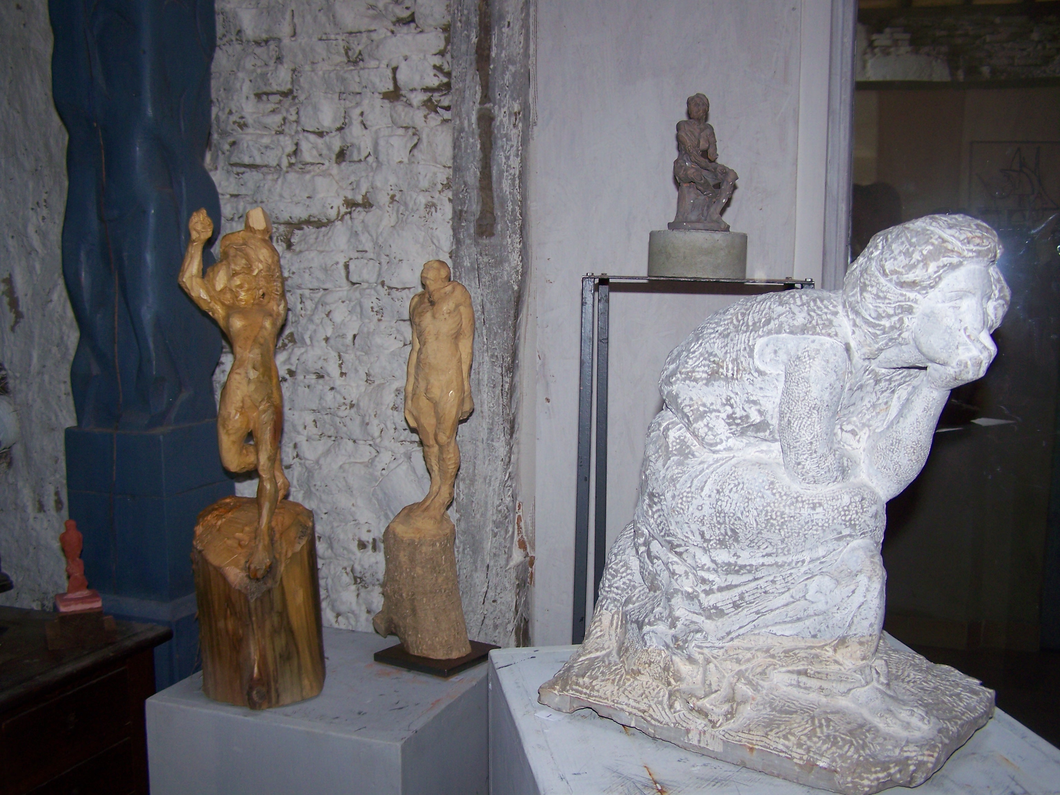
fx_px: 1164
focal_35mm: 38
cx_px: 530
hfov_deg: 49.0
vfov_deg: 37.7
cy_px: 398
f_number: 2.8
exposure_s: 1/60
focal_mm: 6.3
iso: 80
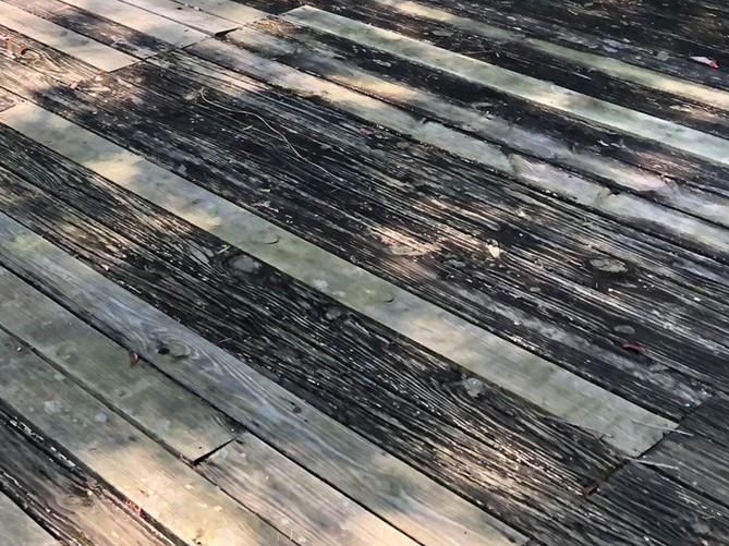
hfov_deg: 28.9
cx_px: 288
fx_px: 1410
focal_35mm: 67
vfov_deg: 20.7
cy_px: -72
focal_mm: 3.99
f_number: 1.8
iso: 20
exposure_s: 1/154
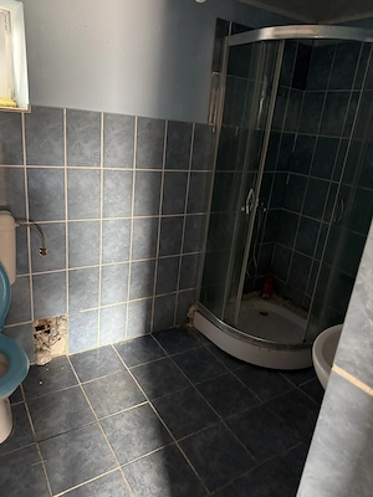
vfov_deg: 71.6
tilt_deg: -19.3
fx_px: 345
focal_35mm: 24
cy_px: 248
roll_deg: -5.5
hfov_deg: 56.8
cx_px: 186
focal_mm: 6.76
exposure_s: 1/34
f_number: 1.78
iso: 1000
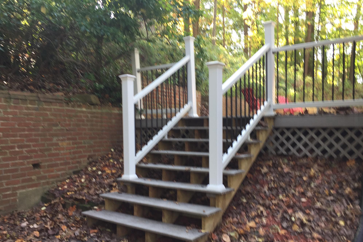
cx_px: 184
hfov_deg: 60.3
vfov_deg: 42.2
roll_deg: +0.1
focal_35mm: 31
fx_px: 313
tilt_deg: -2.3
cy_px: 137
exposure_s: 1/40
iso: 32
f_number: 2.2
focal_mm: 4.15
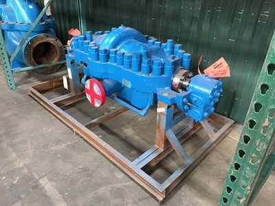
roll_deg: -2.2
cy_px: 103
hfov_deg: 67.3
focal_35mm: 26
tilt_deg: -27.6
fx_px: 207
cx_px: 138
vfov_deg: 53.1
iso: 100
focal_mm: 4.25
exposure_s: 1/17
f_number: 1.8
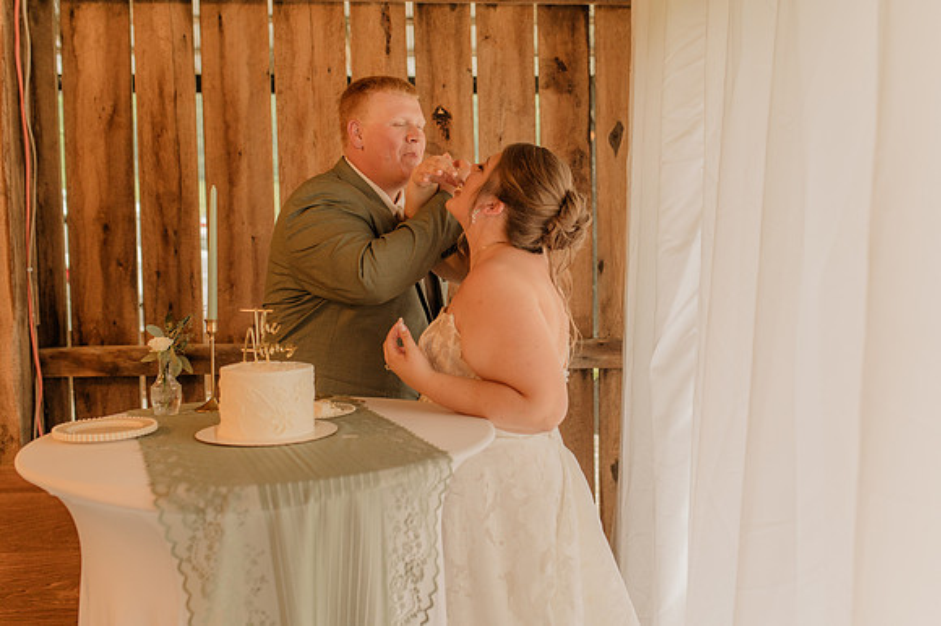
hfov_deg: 48.7
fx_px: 1038
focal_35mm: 40
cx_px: 527
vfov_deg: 33.6
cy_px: 284
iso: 640
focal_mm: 35
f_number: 2.5
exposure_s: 1/200
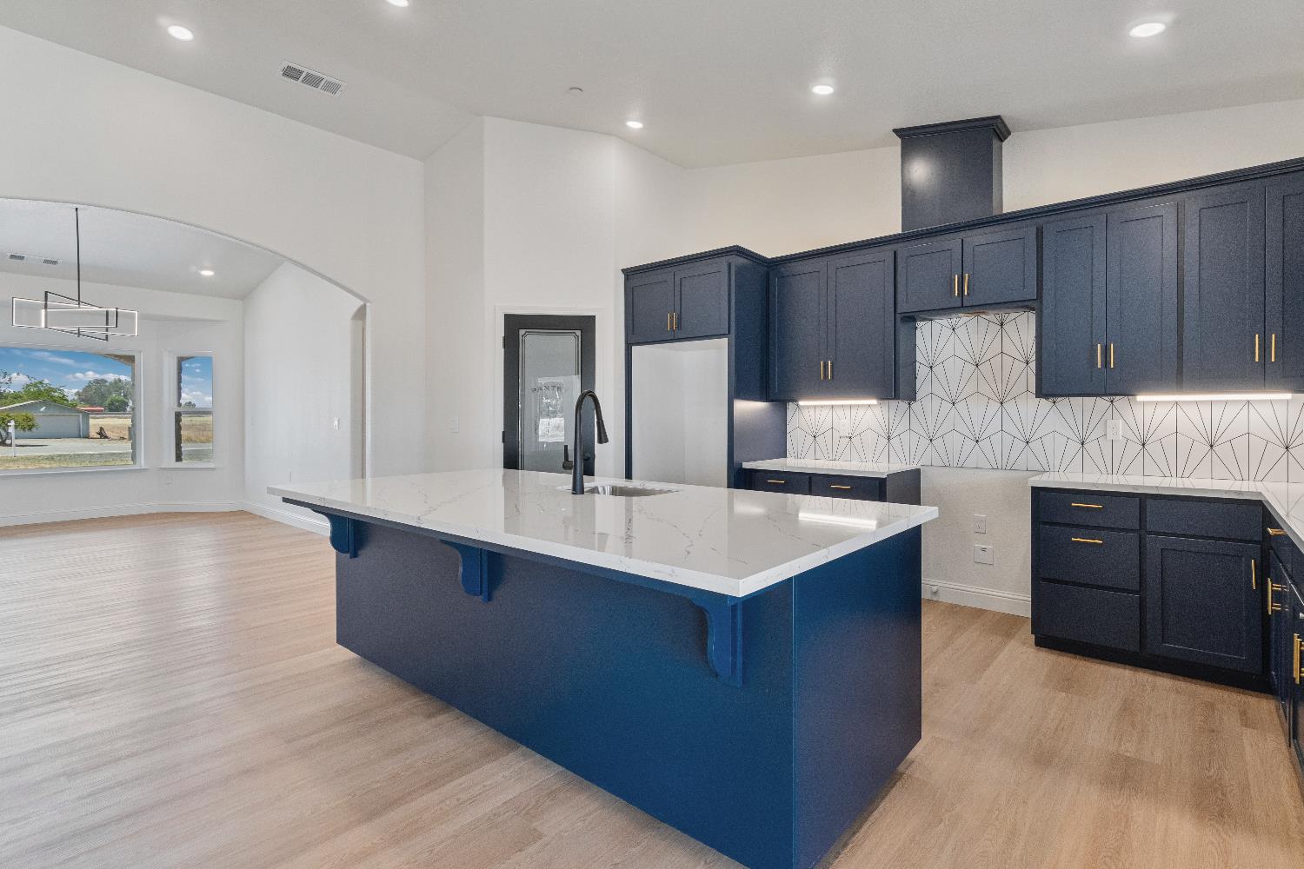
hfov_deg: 95.0
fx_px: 598
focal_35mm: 16
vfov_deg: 72.1
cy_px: 434
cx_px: 652
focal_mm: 11
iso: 640
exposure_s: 1/25
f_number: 8
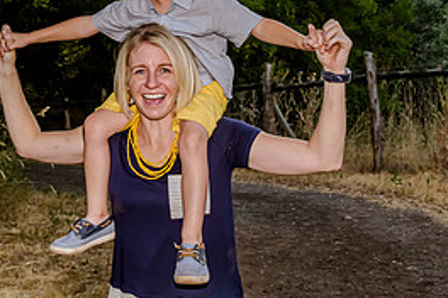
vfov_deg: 14.6
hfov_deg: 21.4
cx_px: 1
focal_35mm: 92
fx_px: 1145
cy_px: -20
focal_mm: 30
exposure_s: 1/250
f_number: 10
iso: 1000
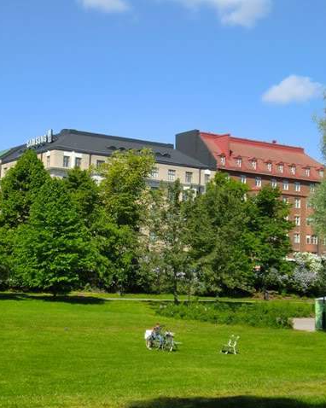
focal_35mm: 68
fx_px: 821
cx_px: 105
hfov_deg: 22.4
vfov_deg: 27.9
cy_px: 204
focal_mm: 9.3
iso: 64
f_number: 3.7
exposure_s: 1/640
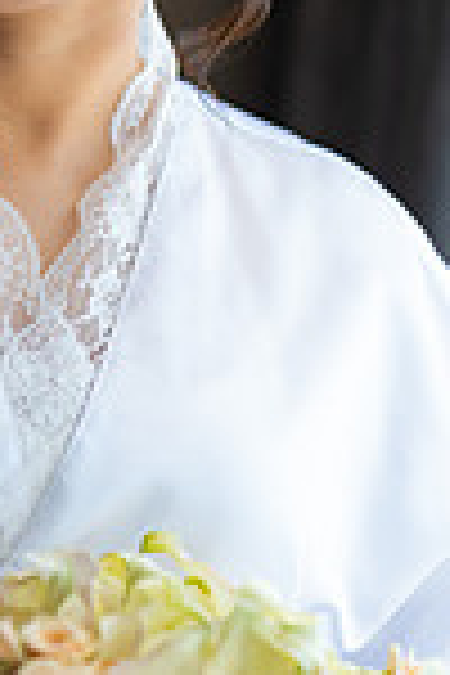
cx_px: -27
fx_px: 4781
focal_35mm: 255
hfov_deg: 5.4
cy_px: 202
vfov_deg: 8.1
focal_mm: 85
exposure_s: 1/160
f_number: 1.8
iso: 200
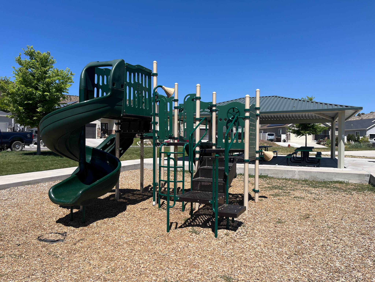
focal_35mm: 26
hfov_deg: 67.3
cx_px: 188
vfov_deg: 53.1
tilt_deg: +0.7
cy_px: 141
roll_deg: -0.9
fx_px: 282
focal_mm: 5.1
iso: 50
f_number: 1.6
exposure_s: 1/3745
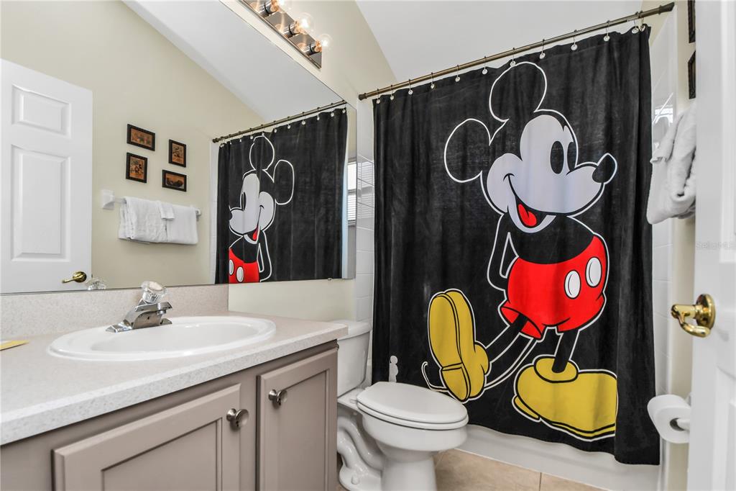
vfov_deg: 77.3
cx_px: 368
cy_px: 246
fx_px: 307
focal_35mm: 15
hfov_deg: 100.4
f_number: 7.1
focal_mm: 10
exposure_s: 1/15
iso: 100
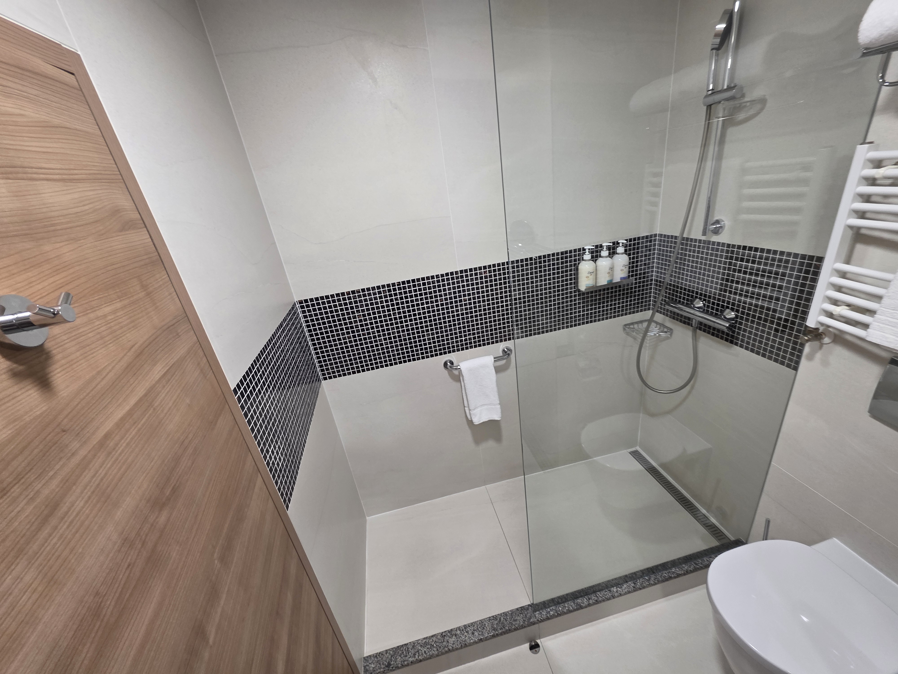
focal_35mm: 13
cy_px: 337
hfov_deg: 106.2
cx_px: 449
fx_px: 337
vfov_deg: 89.9
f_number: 1.9
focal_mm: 2.2
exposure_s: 1/50
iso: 160
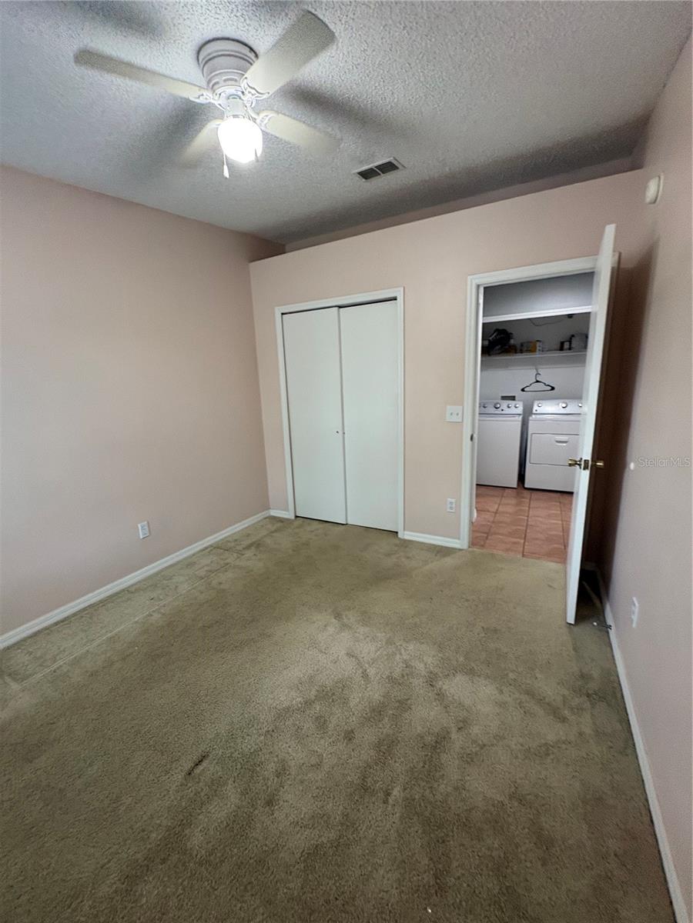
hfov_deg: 85.7
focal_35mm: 14
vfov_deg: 102.1
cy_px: 462
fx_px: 374
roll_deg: +1.9
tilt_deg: -8.2
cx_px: 346
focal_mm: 2.22
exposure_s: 1/60
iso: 320
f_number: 2.2
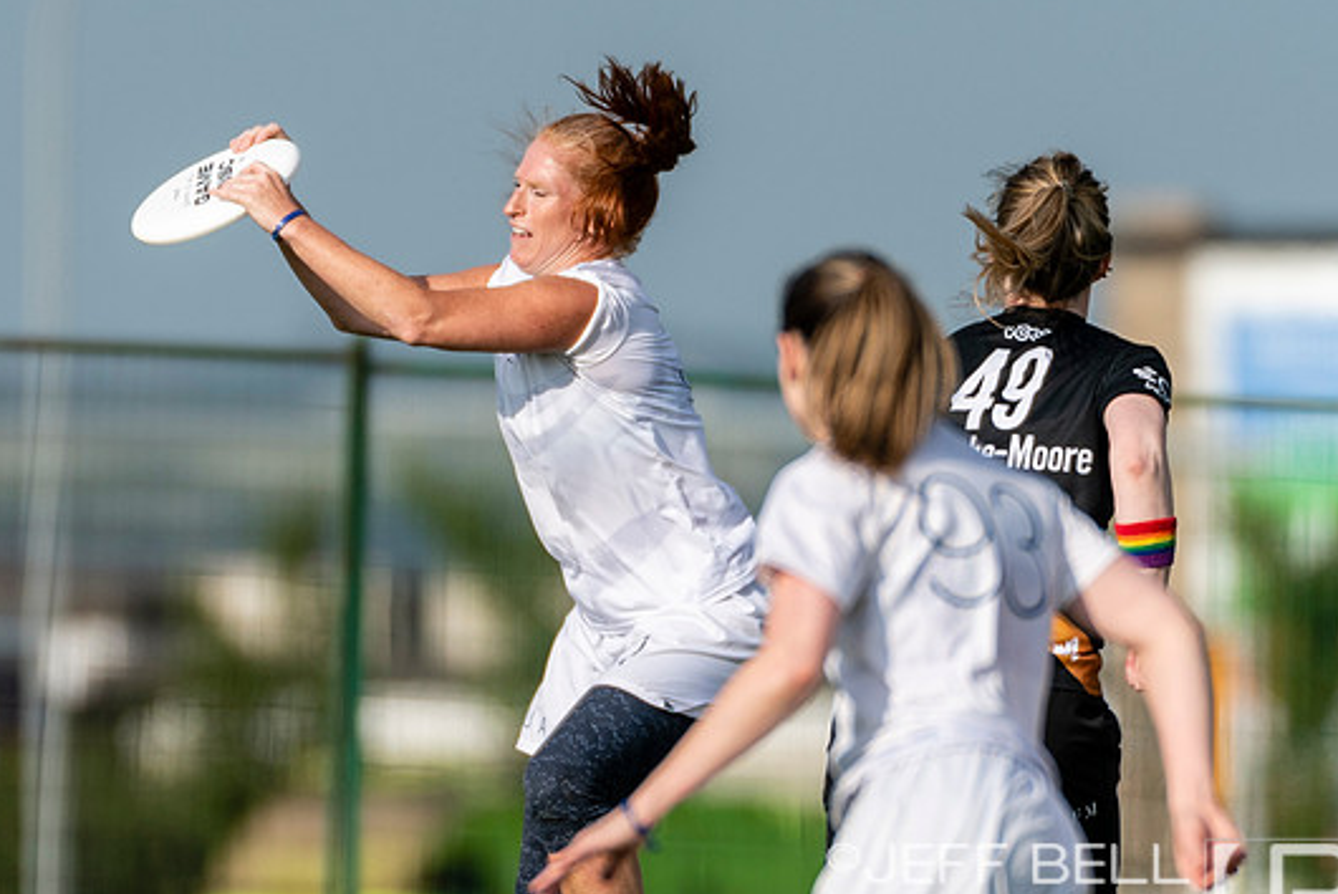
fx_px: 45664
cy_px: 447
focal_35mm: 1228
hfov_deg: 1.7
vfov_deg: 1.1
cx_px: 552
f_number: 4
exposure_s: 1/1600
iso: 160
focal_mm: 400
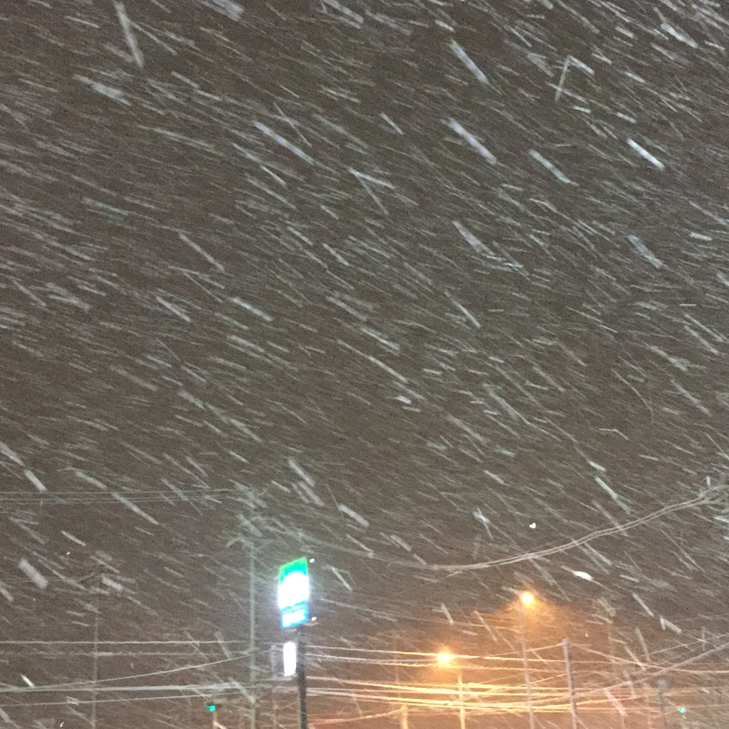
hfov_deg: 36.7
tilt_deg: +21.2
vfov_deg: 36.8
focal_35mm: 46
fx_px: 1096
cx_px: 425
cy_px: 349
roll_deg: +3.7
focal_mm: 4.15
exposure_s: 1/15
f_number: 2.2
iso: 400
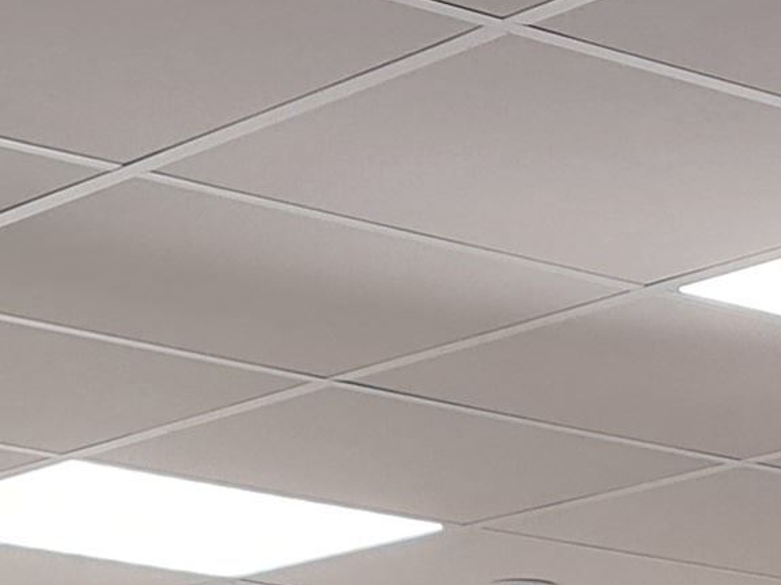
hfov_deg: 11.1
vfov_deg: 8.0
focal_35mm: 174
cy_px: 1334
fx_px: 3925
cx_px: 978
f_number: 1.8
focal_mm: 7
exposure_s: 1/100
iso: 160
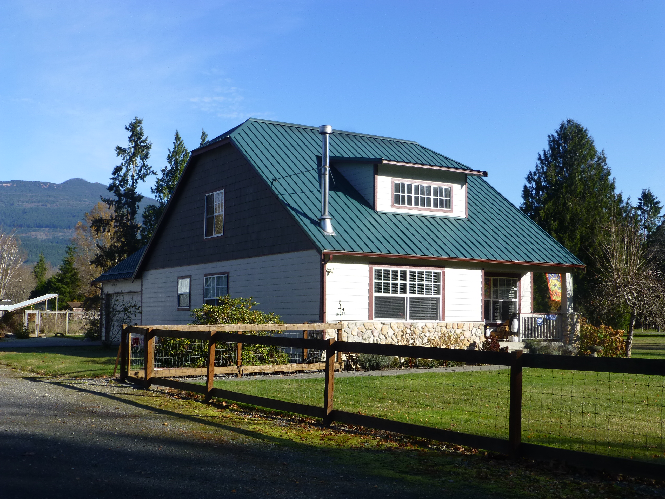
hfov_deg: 40.4
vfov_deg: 30.9
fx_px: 903
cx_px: 332
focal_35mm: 47
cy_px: 250
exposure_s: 1/640
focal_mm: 8.5
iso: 100
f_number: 4.2
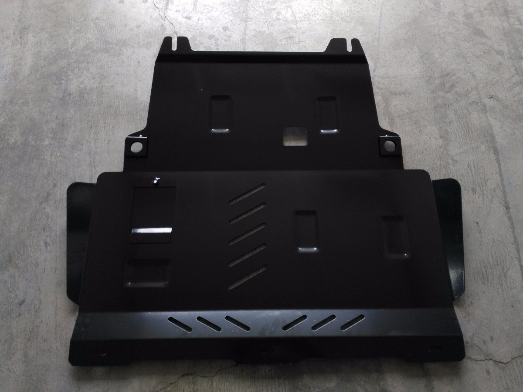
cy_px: 196
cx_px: 262
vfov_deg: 49.7
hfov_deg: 63.4
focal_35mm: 28
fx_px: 423
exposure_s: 1/120
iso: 184
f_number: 2
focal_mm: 2.96
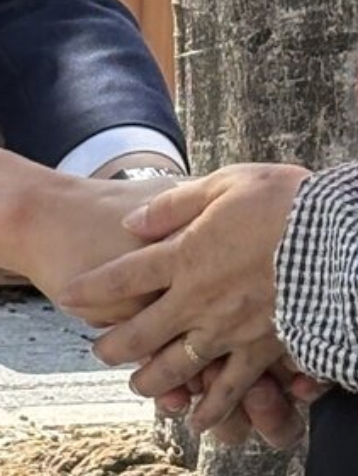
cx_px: 219
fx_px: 4754
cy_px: -270
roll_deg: +0.2
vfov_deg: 5.7
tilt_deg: -0.2
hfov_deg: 4.3
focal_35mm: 345
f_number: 1.6
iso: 40
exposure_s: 1/1032
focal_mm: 5.96
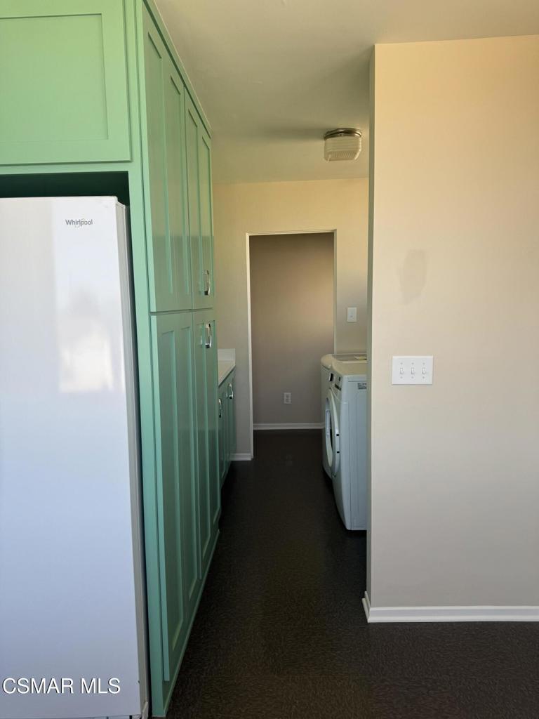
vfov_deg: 71.6
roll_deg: +1.7
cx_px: 270
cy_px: 360
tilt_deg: -5.3
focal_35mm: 24
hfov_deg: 56.8
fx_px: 498
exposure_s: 1/381
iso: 80
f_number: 1.78
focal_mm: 6.76
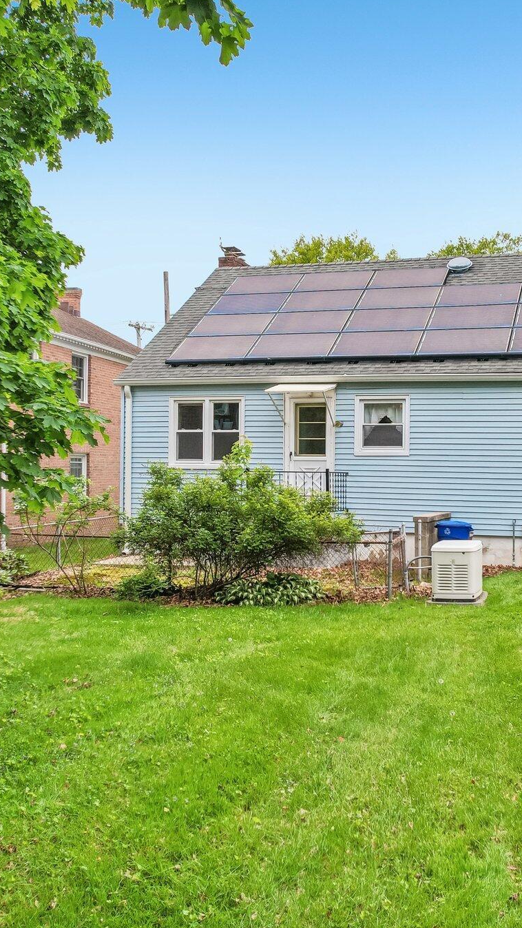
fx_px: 861
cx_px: 367
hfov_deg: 33.3
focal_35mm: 35
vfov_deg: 56.6
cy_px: 464
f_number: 2.8
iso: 100
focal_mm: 8.4
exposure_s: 1/730
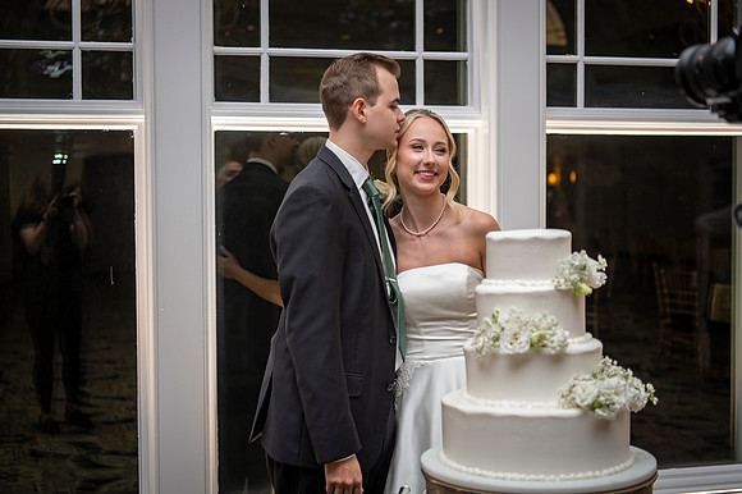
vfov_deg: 25.6
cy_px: 247
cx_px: 371
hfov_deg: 37.7
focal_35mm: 53
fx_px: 1086
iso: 500
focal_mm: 52
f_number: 2.8
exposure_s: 1/100
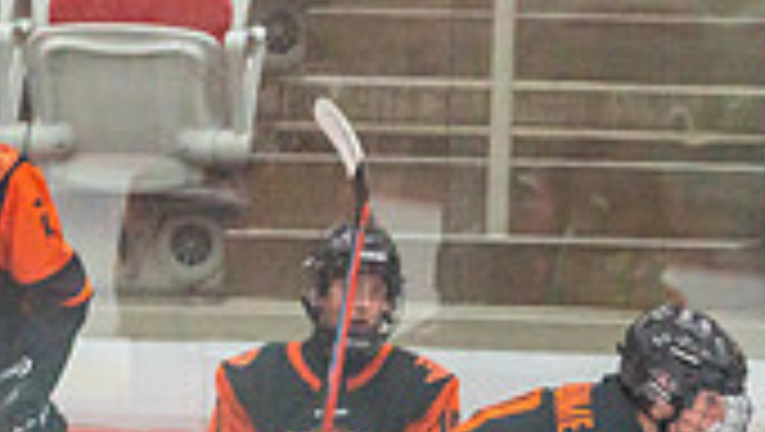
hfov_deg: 3.0
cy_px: 853
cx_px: 878
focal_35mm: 715
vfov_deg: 1.7
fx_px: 14517
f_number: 2.8
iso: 3200
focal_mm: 200
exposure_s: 1/1250
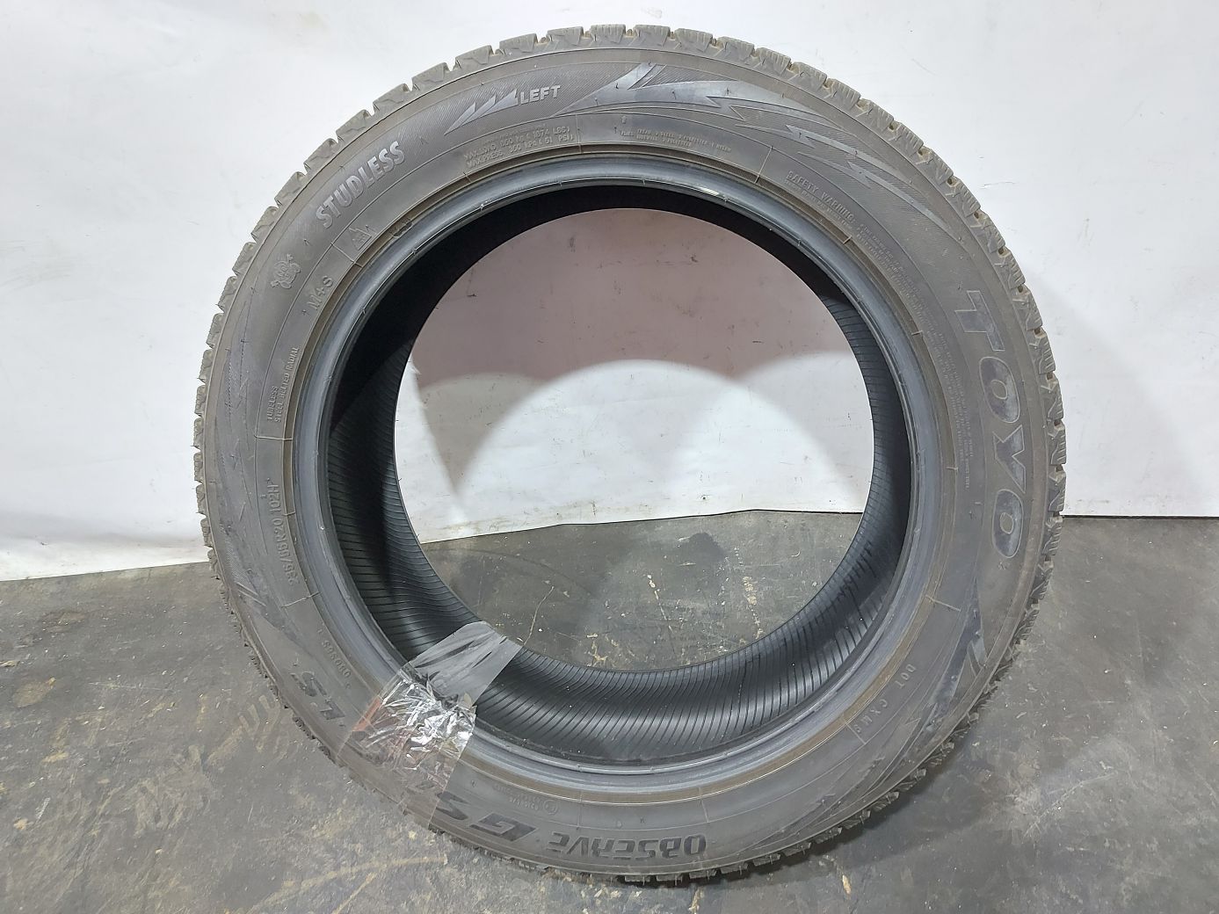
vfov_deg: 56.8
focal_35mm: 24
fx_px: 845
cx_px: 610
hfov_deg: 71.6
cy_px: 457
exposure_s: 1/25
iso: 250
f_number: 1.8
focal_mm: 5.23
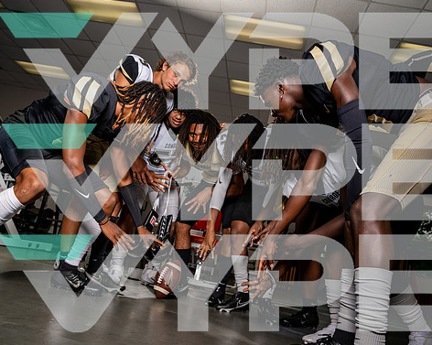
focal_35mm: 30
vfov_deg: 48.5
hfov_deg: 58.7
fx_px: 383
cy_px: 172
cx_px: 234
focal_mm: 26
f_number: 9
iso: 100
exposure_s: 1/200
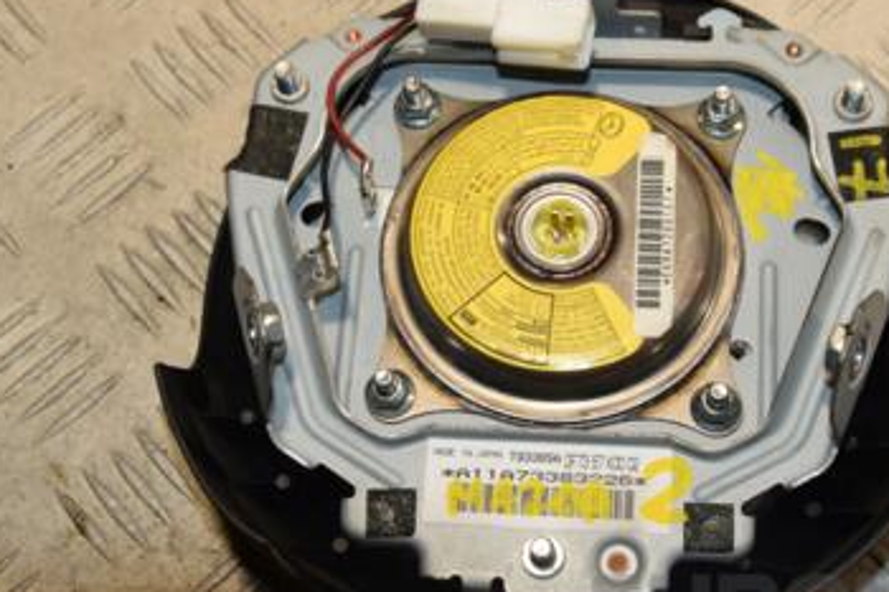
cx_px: 544
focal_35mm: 72
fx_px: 1777
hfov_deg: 28.0
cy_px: 274
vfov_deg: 18.9
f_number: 9
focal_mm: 28
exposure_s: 1/200
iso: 800
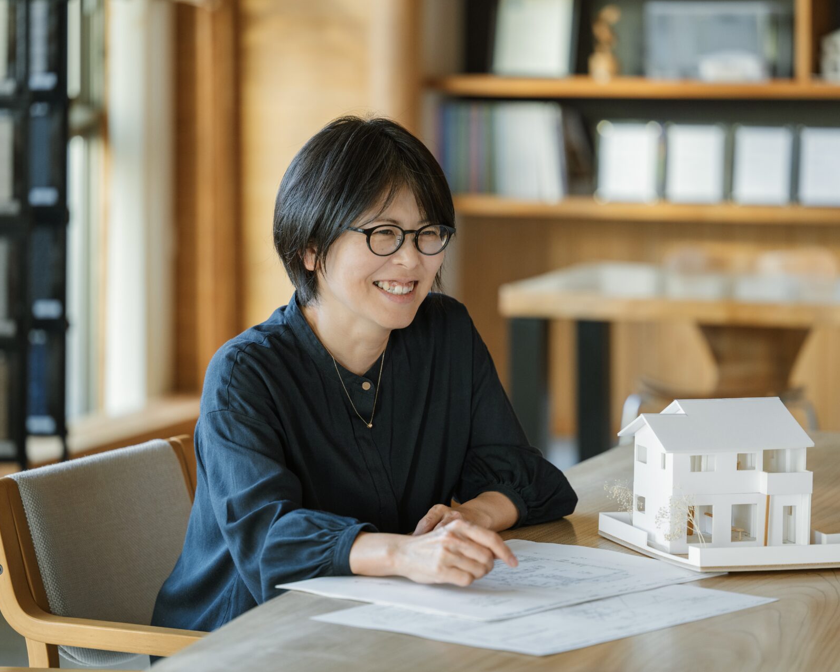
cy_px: 337
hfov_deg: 16.2
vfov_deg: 13.0
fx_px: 2958
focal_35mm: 119
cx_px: 435
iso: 640
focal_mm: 105
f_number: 3.2
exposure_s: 1/60
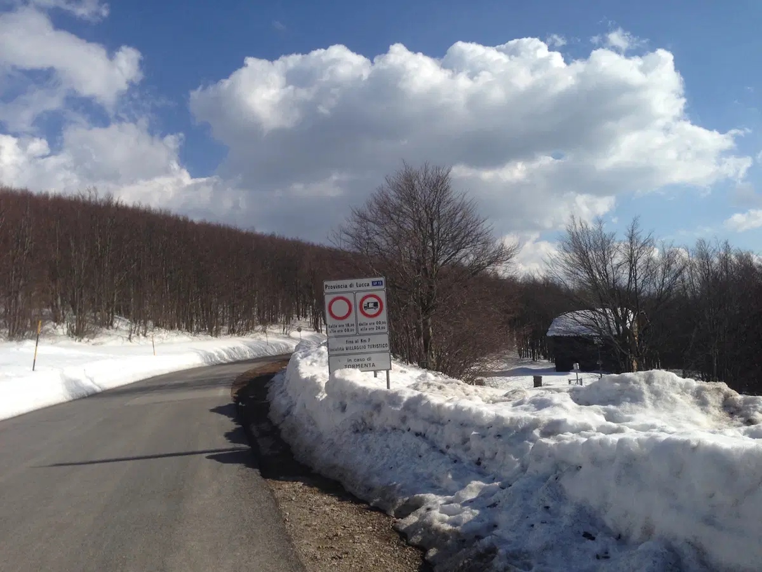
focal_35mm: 33
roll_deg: +3.4
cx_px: 381
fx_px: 726
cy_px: 286
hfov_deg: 55.4
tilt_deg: +5.8
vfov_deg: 42.9
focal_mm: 4.12
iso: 50
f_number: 2.4
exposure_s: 1/2710
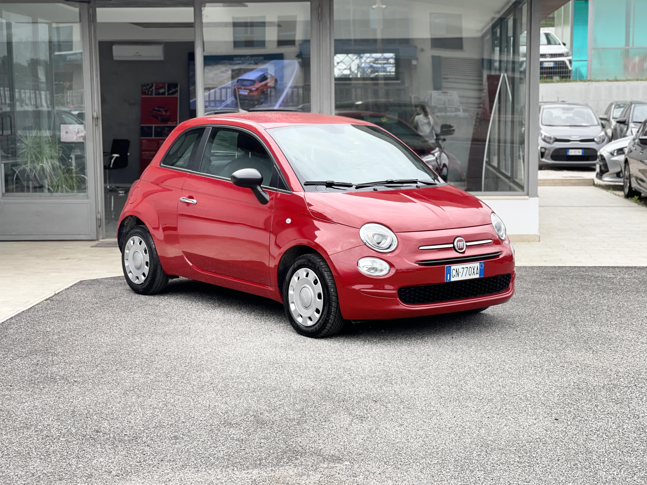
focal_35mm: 64
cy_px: 242
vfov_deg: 22.9
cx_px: 324
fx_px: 1196
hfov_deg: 30.3
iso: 32
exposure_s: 1/121
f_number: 2.2
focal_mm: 7.5
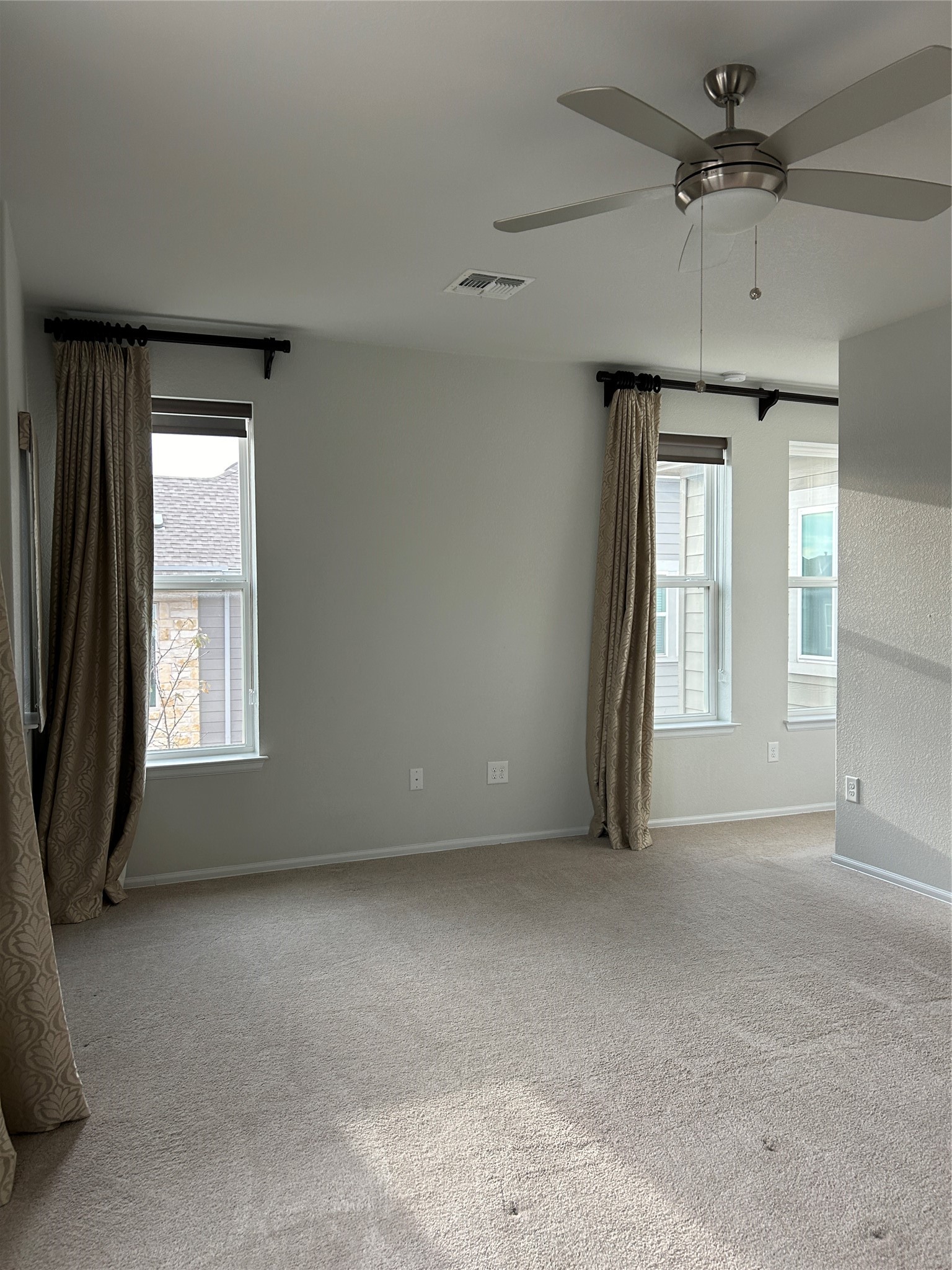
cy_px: 635
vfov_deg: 67.3
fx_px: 953
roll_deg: +0.8
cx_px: 476
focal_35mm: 26
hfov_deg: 53.1
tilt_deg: -3.0
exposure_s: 1/120
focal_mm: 5.7
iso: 80
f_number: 1.5
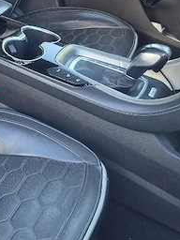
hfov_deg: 19.1
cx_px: -44
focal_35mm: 72
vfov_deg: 26.2
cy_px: 24
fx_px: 499
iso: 200
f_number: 1.8
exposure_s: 1/182
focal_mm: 5.4
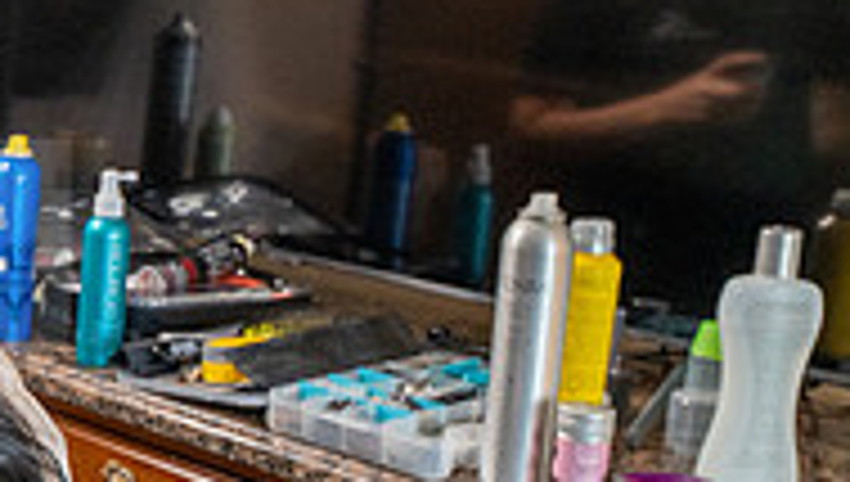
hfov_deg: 23.6
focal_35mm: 77
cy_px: 246
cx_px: -310
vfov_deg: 15.8
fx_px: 1738
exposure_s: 1/125
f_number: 5
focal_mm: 24
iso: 800
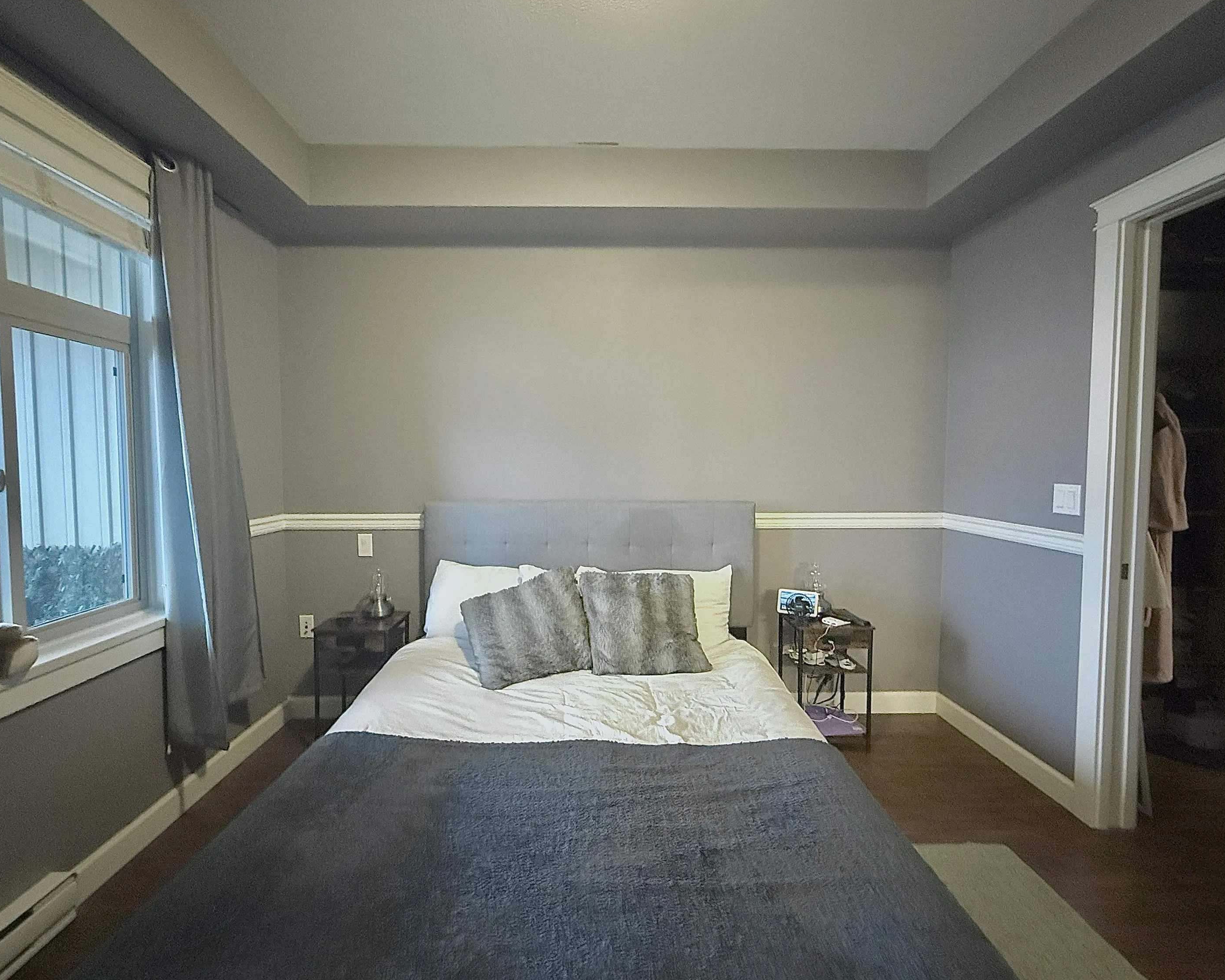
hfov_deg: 96.8
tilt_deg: -2.8
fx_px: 544
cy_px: 485
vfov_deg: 84.0
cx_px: 600
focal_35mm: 15
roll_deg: -0.2
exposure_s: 1/40
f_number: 2.2
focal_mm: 2.22
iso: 1250
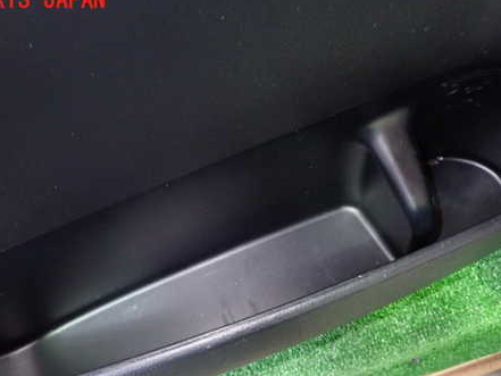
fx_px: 492
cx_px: 240
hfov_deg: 53.9
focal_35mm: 34
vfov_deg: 41.4
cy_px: 242
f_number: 2
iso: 800
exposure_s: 1/20
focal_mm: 4.5
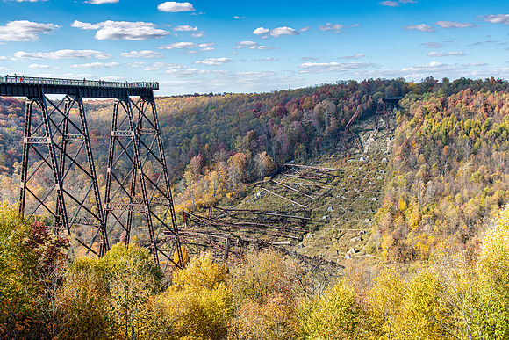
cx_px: 254
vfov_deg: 33.4
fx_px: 566
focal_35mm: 40
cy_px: 170
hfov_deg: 48.4
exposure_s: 1/125
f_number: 10
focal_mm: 40
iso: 100
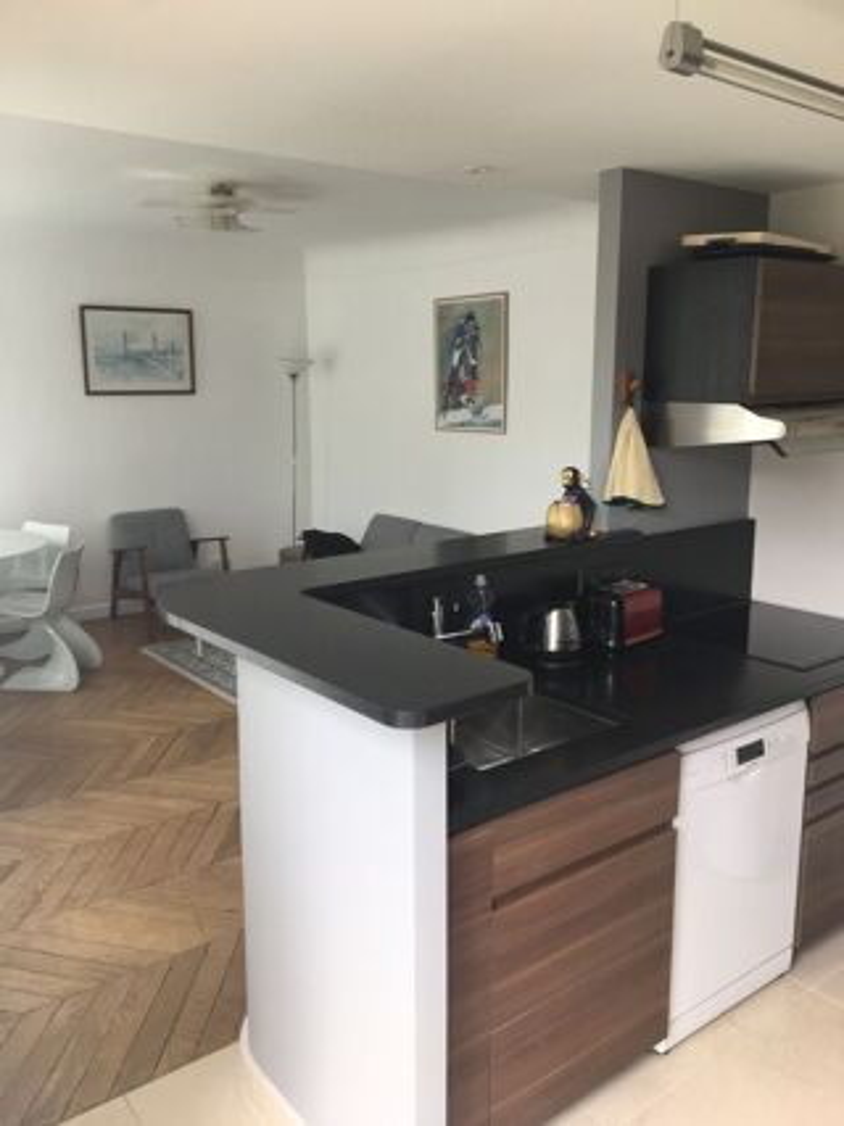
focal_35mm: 29
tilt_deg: -10.6
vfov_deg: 61.7
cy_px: 563
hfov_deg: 48.2
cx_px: 422
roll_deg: +0.2
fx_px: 943
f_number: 2.2
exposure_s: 1/100
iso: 40
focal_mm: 4.15
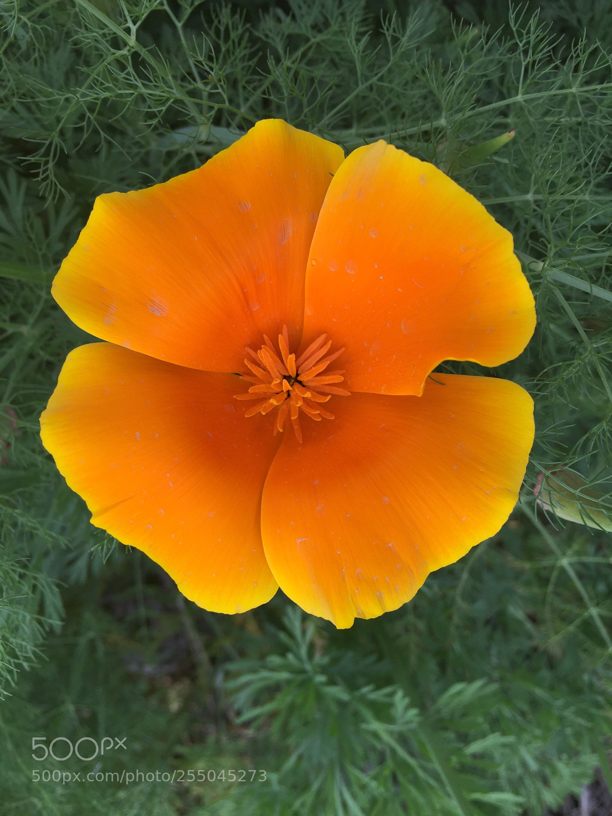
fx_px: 684
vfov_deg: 61.7
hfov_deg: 48.2
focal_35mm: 29
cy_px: 408
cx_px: 306
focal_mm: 4.15
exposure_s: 1/520
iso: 32
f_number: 2.2
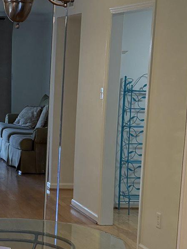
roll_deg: -1.2
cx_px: 23
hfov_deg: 15.7
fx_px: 670
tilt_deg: -8.2
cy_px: 184
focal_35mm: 93
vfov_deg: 20.9
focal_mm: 6.76
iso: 200
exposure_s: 1/146
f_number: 1.78
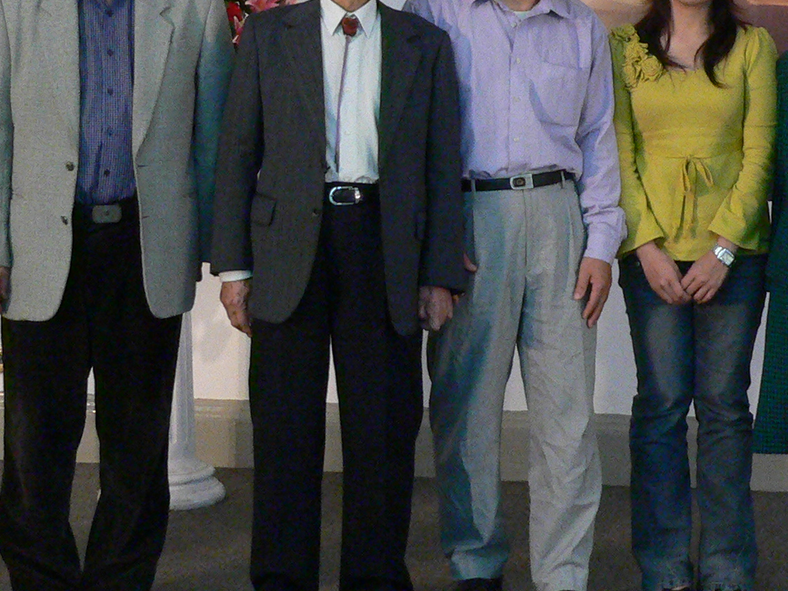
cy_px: 69
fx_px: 2504
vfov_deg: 13.4
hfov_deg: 17.7
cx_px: 619
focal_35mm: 110
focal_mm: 7.9
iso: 400
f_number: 2.8
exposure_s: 1/60
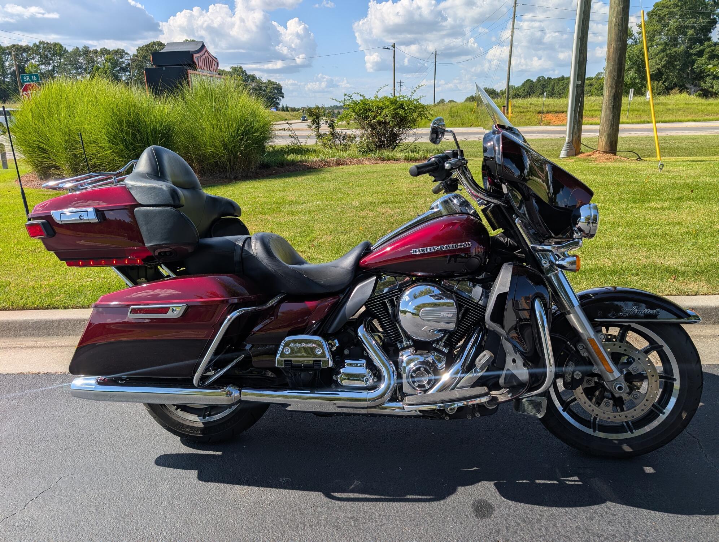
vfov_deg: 56.9
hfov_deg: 71.5
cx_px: 360
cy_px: 271
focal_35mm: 24
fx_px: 499
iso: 19
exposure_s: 1/887
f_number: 1.68
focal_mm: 6.9
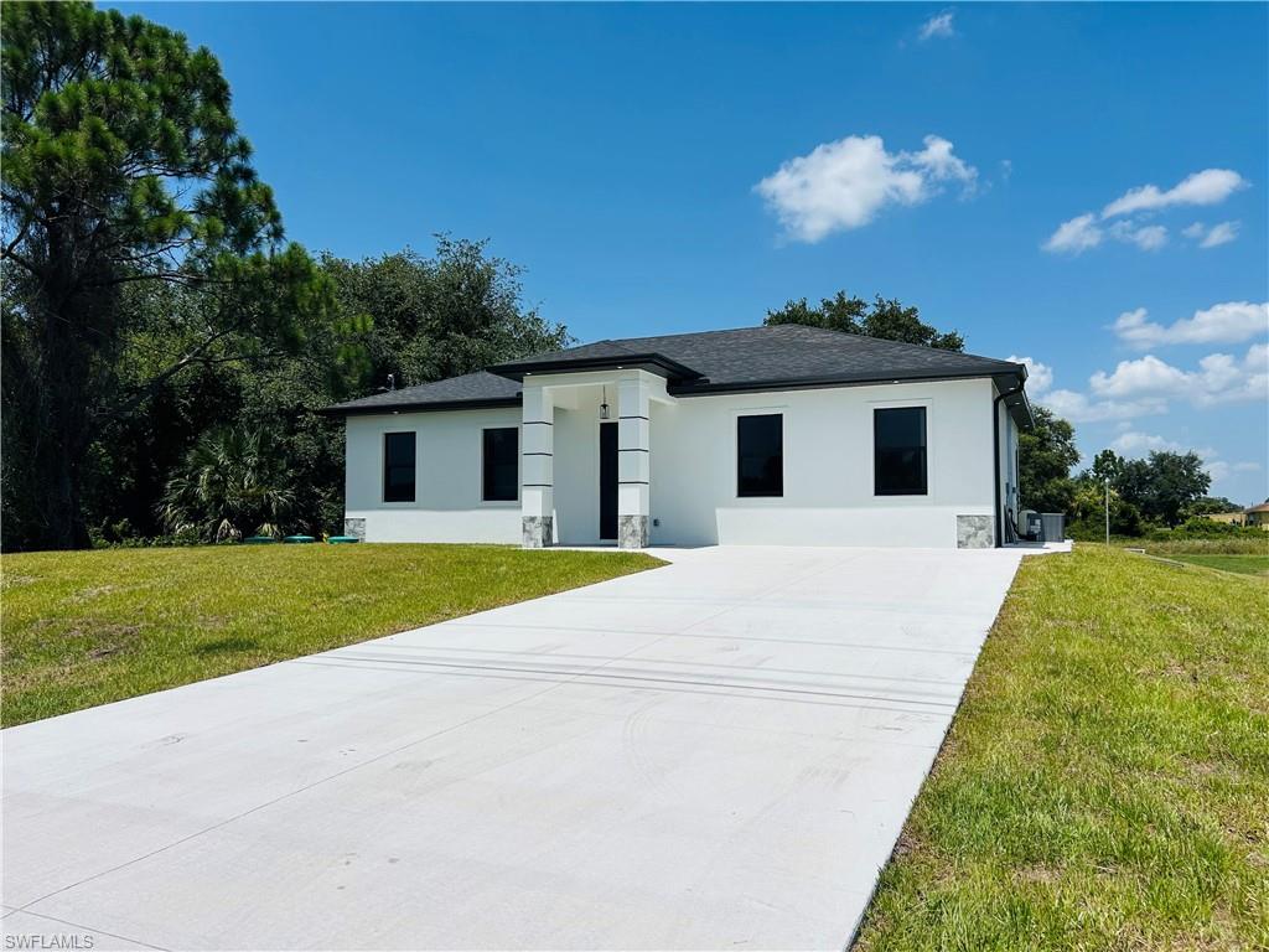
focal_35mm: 26
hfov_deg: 67.3
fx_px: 953
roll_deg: -0.4
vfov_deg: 53.1
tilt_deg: +2.0
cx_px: 634
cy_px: 476
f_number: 1.5
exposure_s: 1/11364
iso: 50
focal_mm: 5.7
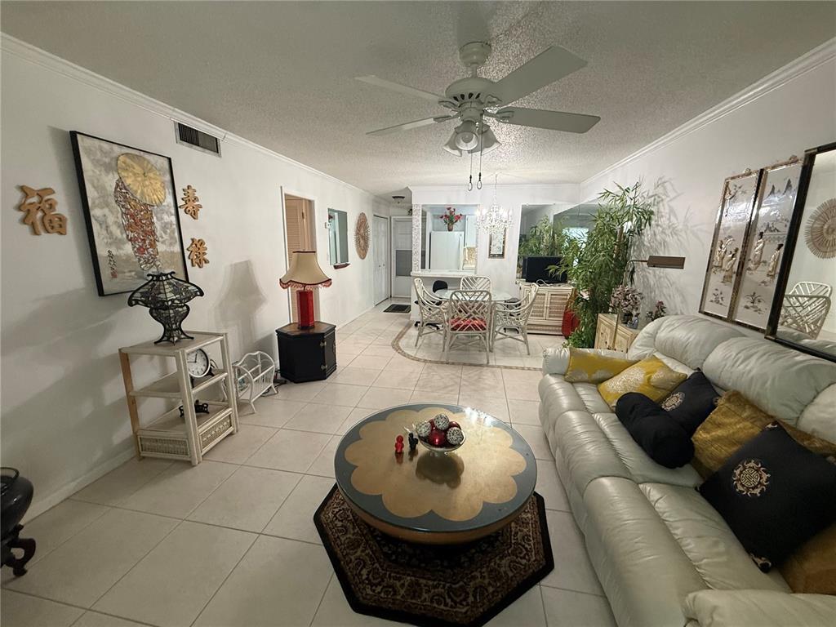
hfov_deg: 102.1
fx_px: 338
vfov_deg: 85.7
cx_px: 418
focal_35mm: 14
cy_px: 314
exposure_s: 1/60
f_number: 2.2
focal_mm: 2.22
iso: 250
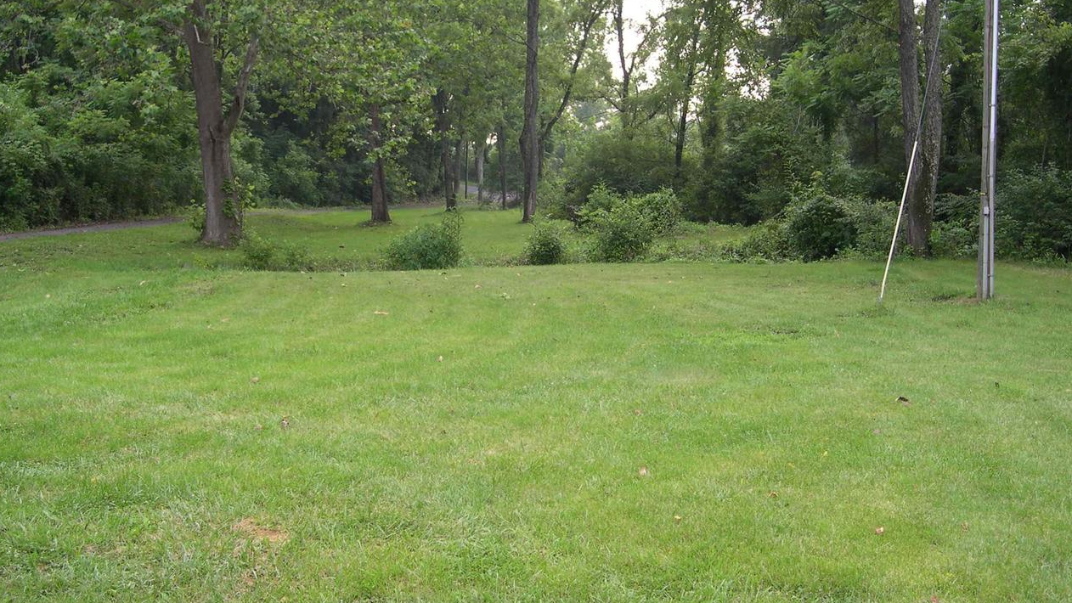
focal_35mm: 42
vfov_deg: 28.3
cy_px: 280
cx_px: 536
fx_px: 1194
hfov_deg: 48.4
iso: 100
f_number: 2.8
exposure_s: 1/103
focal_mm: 8
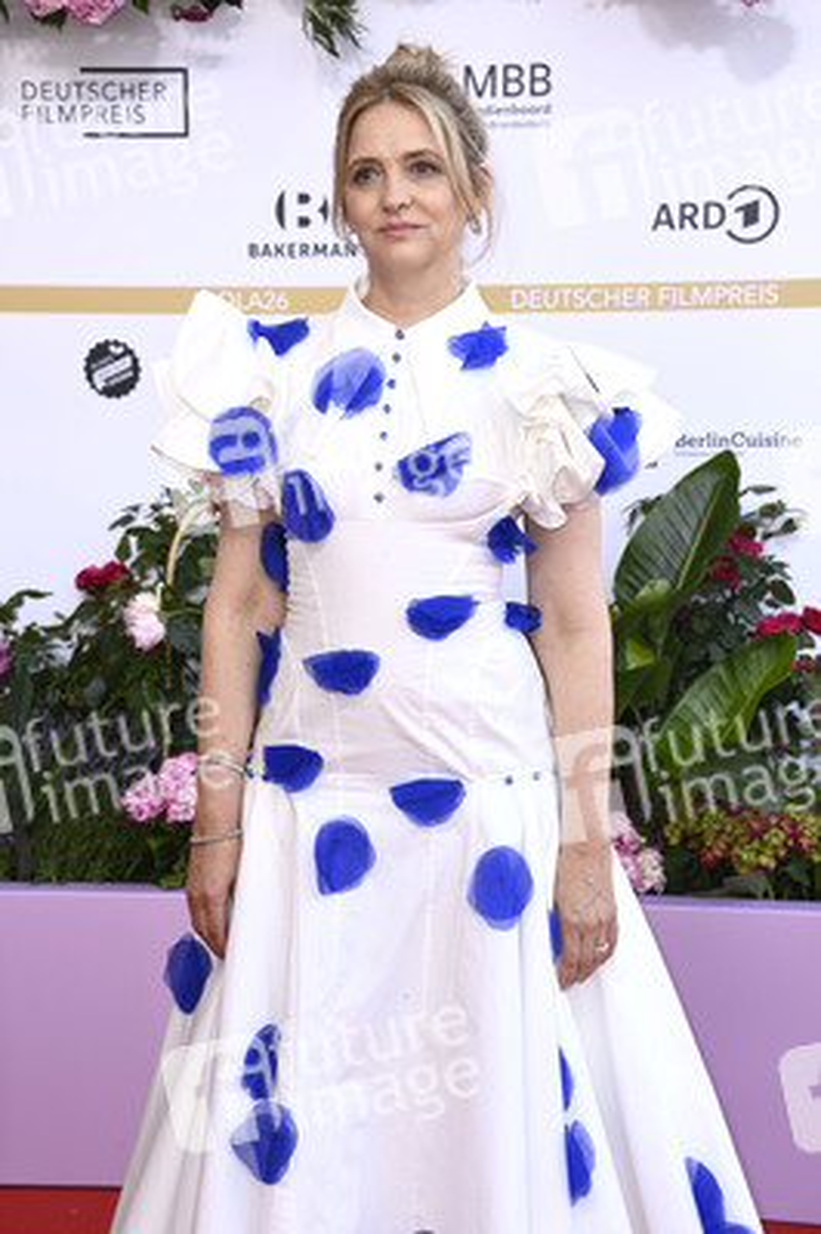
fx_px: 2673
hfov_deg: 17.5
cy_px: 617
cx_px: 410
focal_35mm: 78
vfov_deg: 26.0
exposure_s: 1/250
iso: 500
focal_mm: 78
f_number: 6.3
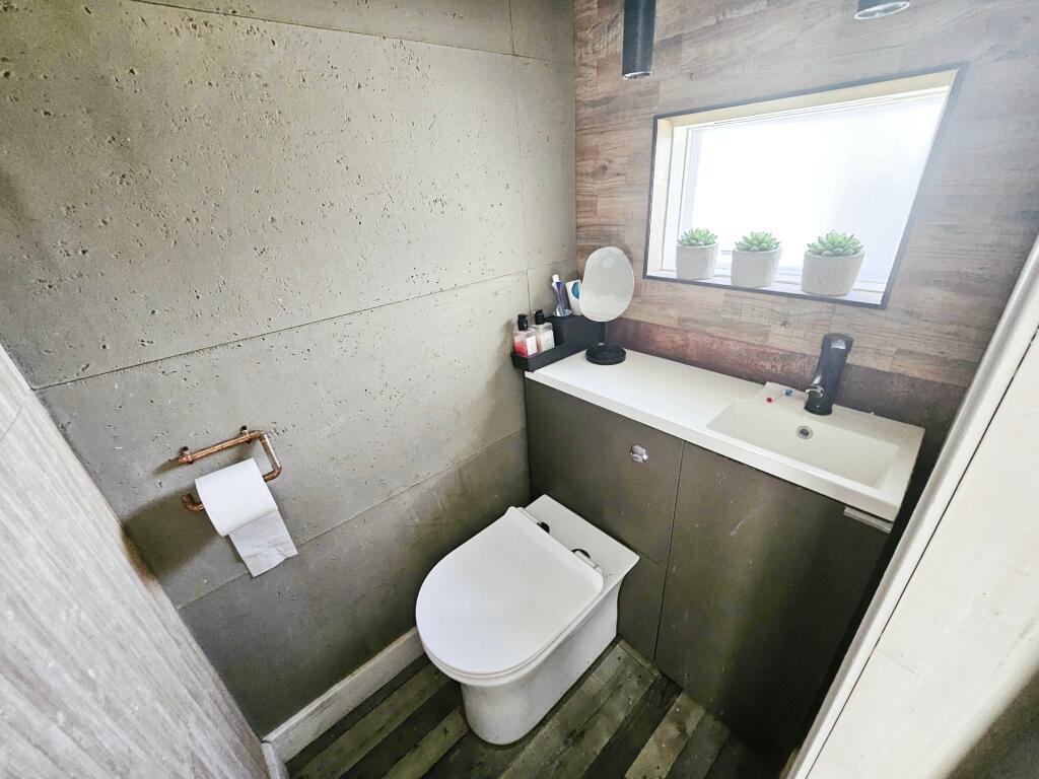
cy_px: 390
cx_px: 520
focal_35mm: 13
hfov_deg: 106.2
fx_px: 390
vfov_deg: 89.9
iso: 400
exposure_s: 1/33
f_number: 2.2
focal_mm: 1.7
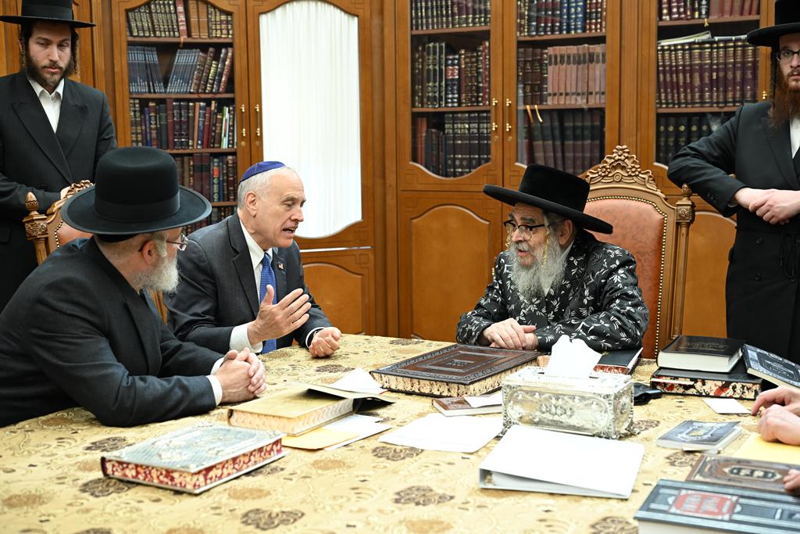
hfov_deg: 42.7
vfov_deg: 29.3
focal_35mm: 46
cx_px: 400
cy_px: 267
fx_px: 1022
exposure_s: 1/200
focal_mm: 46
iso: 1000
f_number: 4
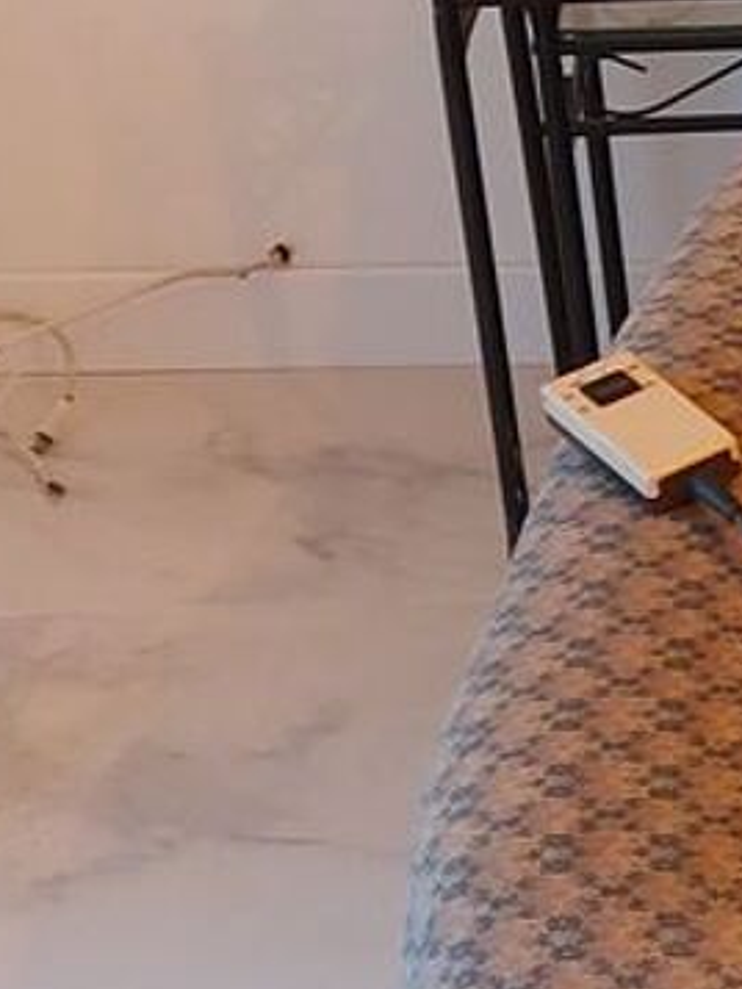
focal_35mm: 112
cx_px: 1348
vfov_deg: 17.5
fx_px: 3199
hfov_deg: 12.1
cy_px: 594
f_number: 1.8
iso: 400
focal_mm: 4.6
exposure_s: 1/30
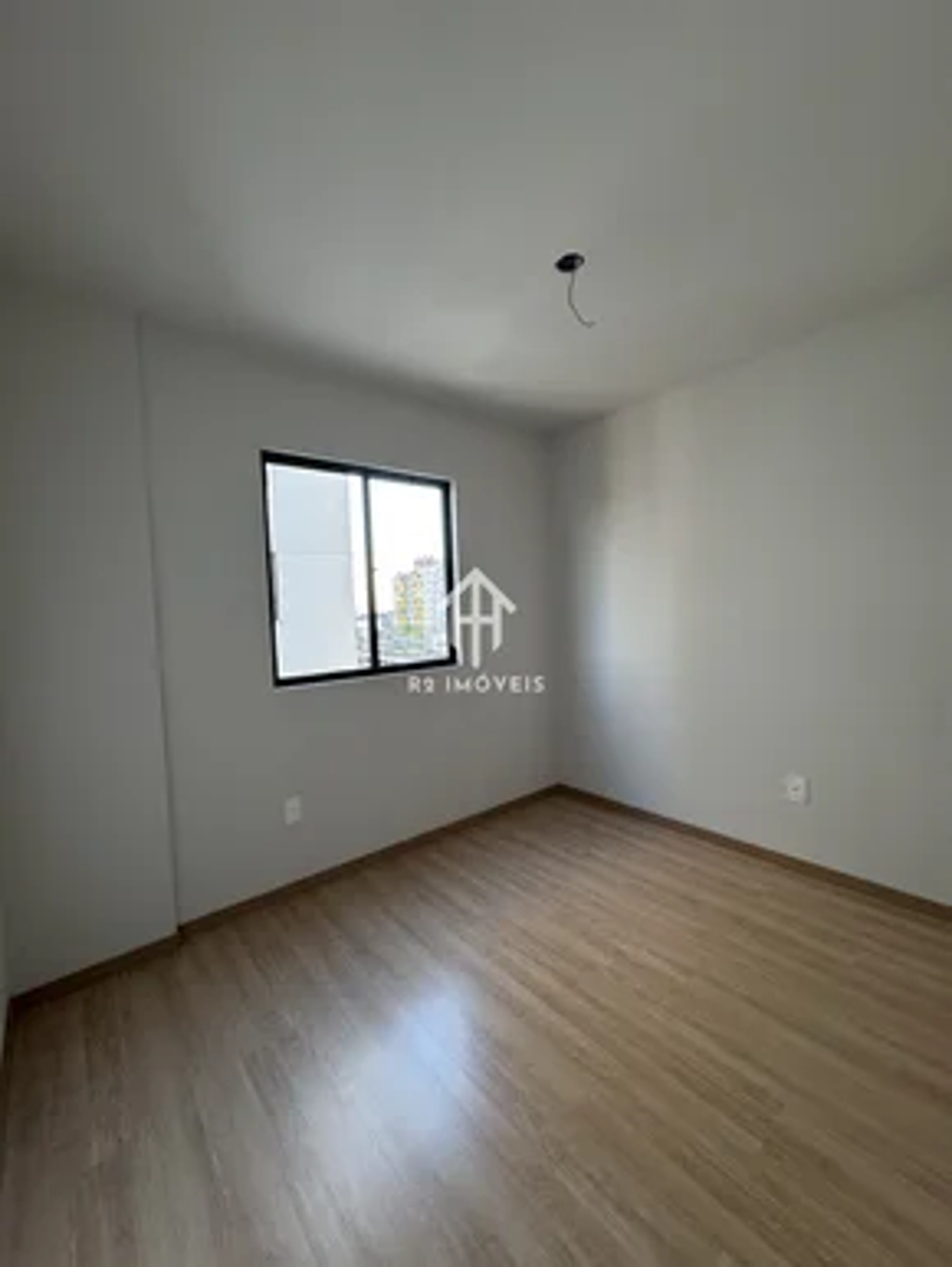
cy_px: 634
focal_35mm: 14
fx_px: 513
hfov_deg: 85.7
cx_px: 476
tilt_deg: -2.5
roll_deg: +2.2
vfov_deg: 102.0
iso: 250
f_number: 2.2
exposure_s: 1/60
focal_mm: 2.22
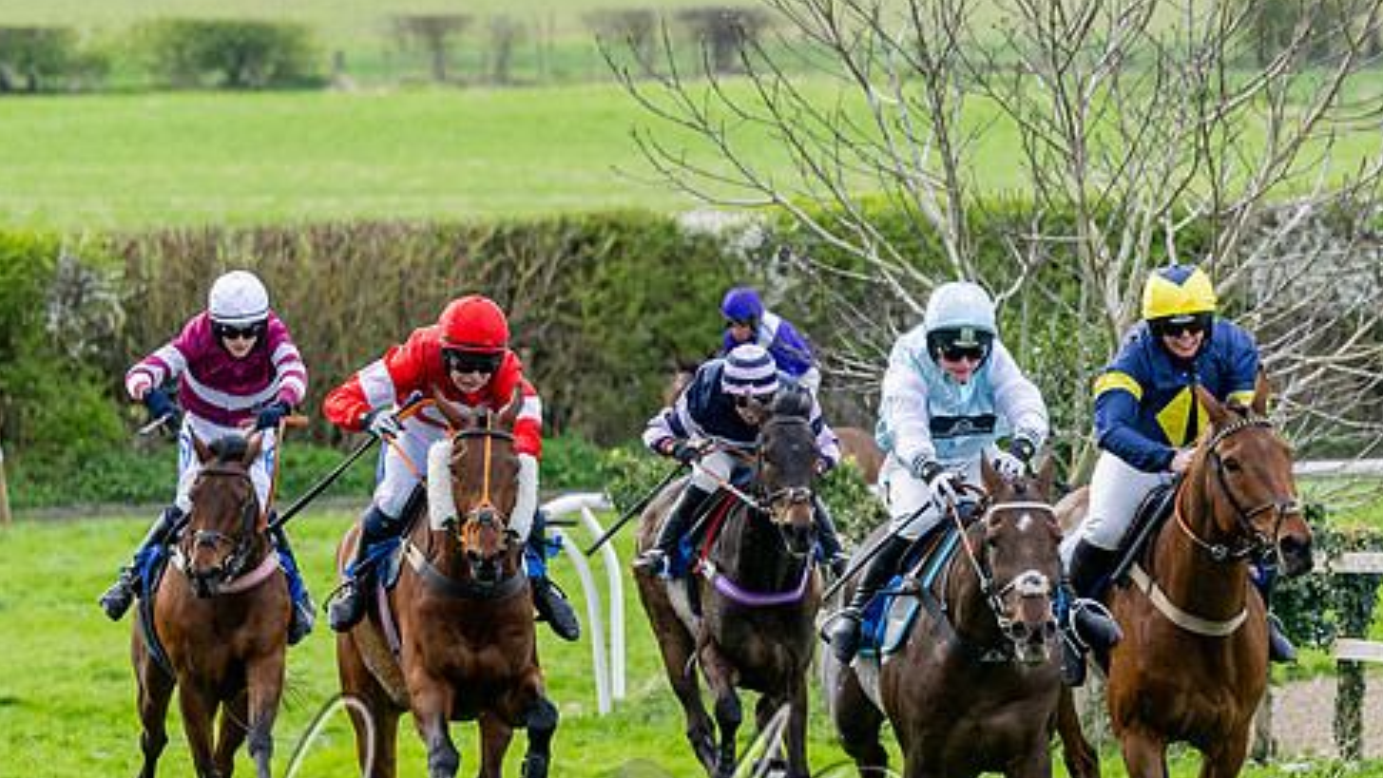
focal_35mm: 476
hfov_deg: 4.5
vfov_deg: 2.6
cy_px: 818
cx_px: 1173
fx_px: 17459
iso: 400
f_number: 4
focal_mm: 150
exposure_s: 1/1600
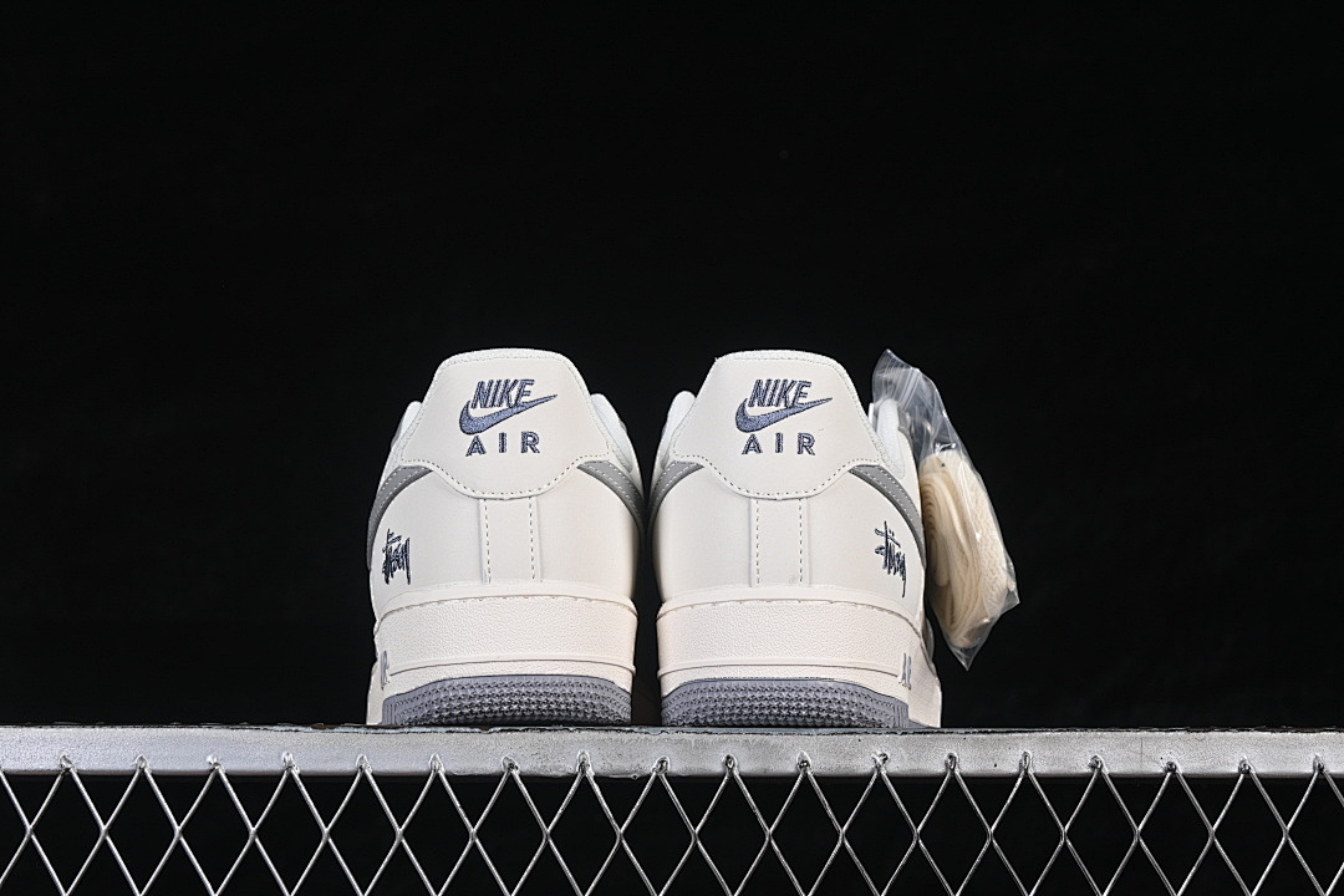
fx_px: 2800
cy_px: 448
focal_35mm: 75
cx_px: 672
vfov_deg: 18.2
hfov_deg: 27.0
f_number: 8
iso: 160
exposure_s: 1/80
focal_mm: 50
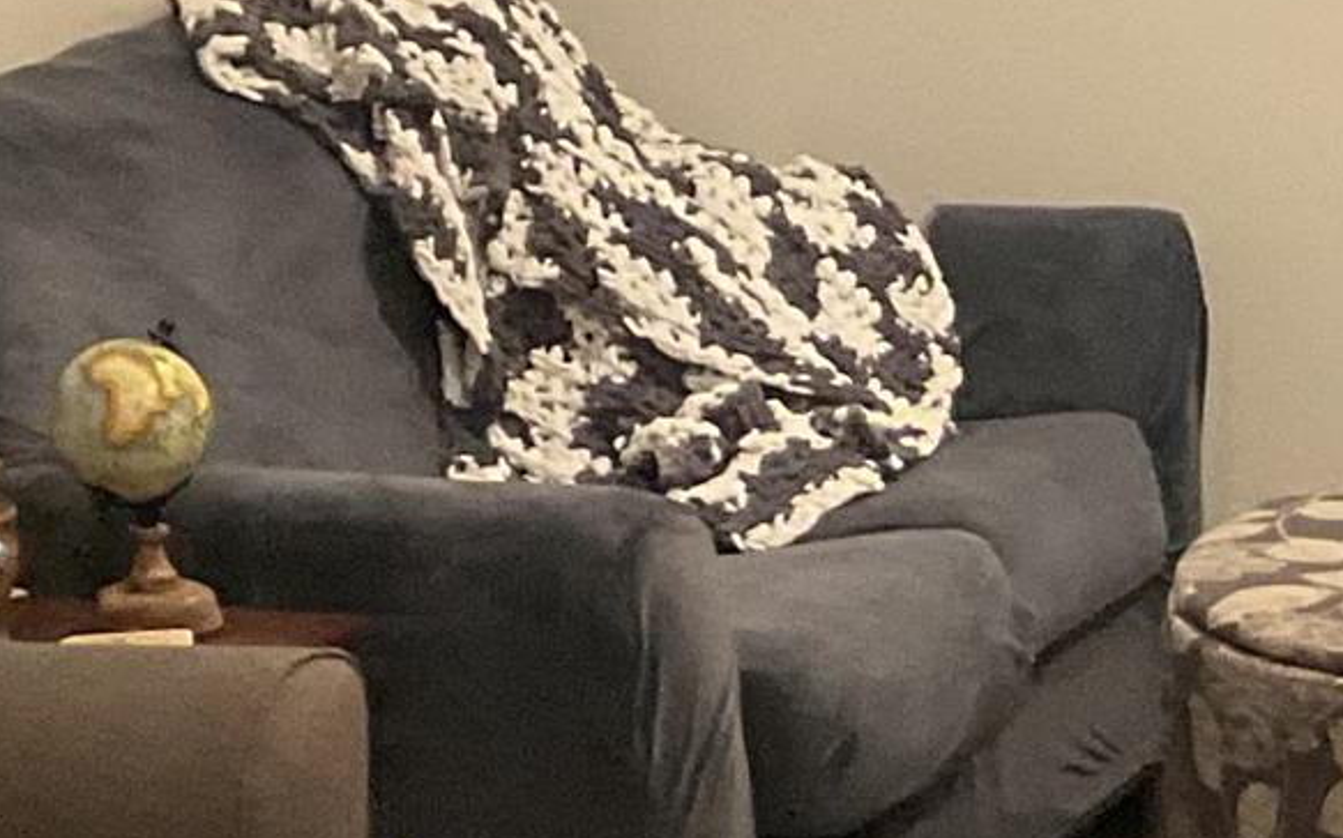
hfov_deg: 12.5
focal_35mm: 162
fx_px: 5928
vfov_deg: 8.0
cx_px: 1714
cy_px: 962
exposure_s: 1/60
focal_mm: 3
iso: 250
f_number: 1.8
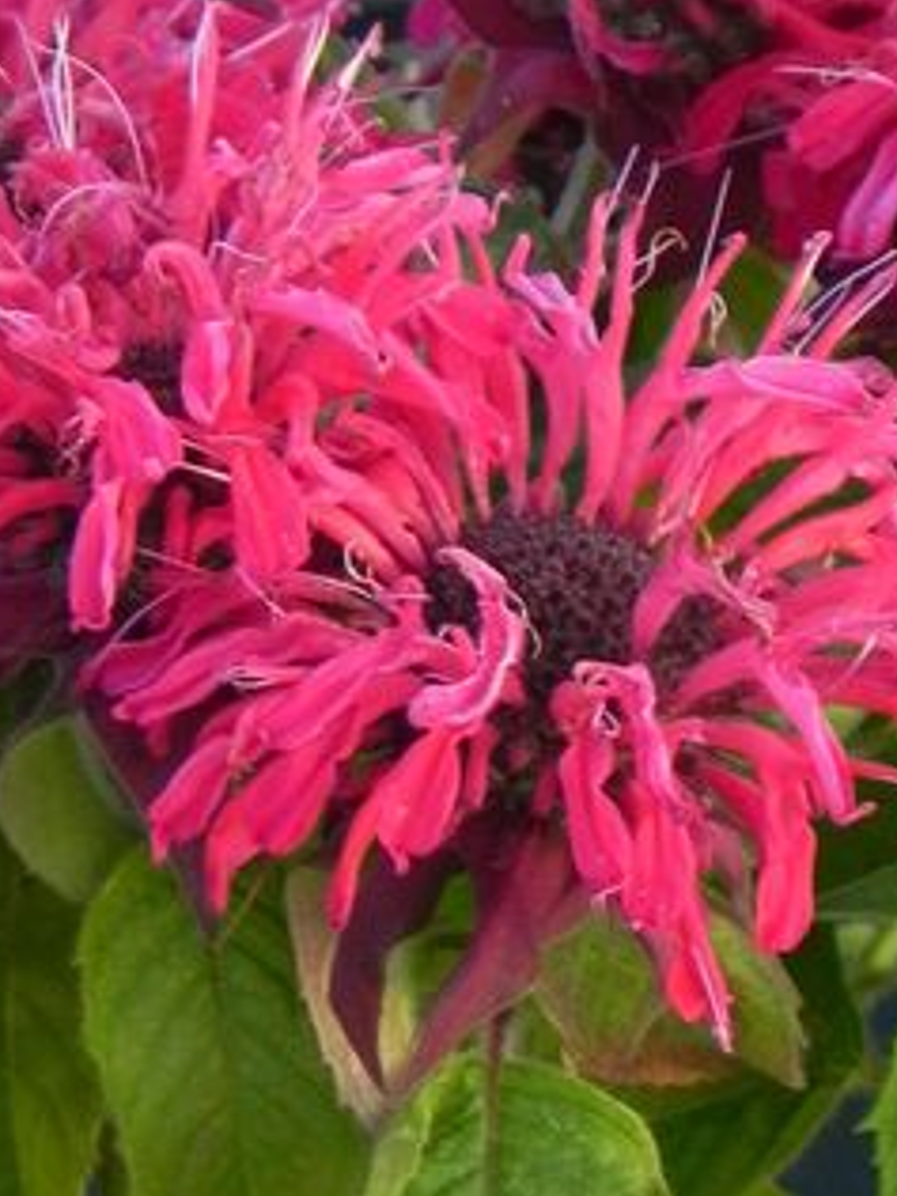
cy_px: 628
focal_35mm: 625
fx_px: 21594
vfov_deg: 3.2
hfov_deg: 2.4
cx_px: 61
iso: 160
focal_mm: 44
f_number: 5
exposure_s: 1/80
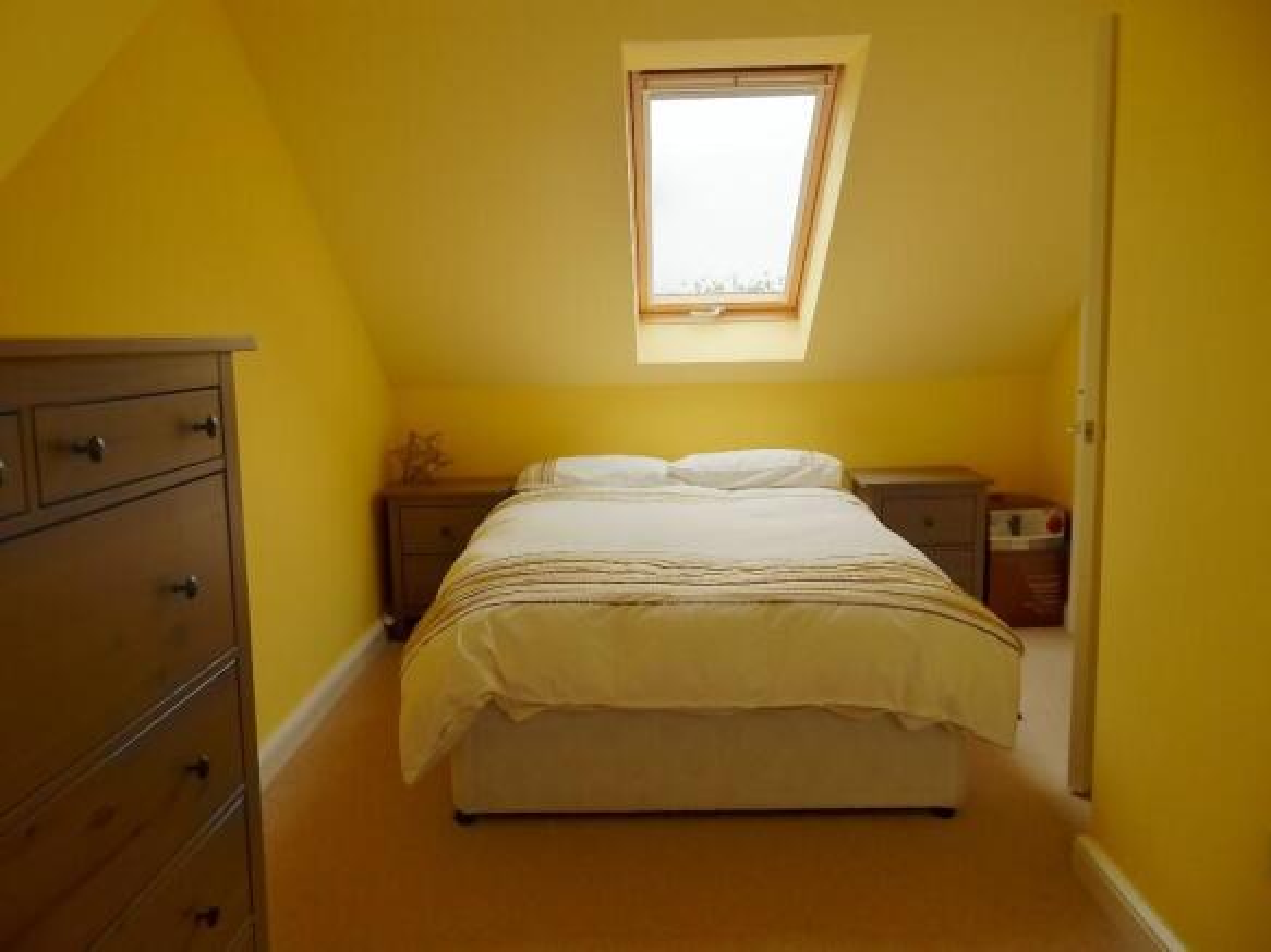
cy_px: 476
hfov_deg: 69.4
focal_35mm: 25
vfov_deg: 54.9
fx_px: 918
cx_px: 636
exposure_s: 1/125
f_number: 3.7
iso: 125
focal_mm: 4.5
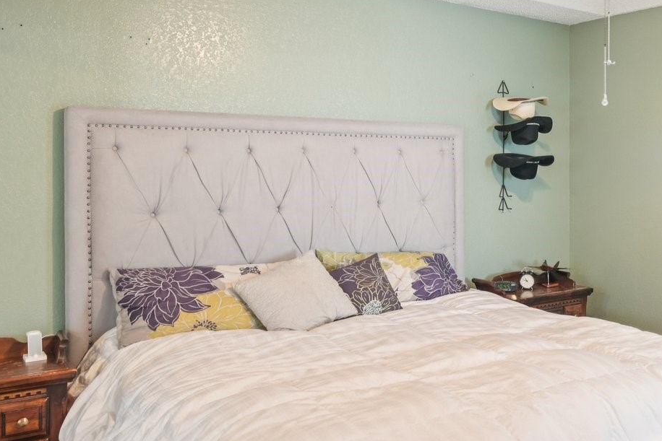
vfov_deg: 34.9
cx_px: 551
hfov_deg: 47.3
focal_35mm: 38
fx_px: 699
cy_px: 166
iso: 400
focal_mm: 17
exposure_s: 1/8
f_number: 8
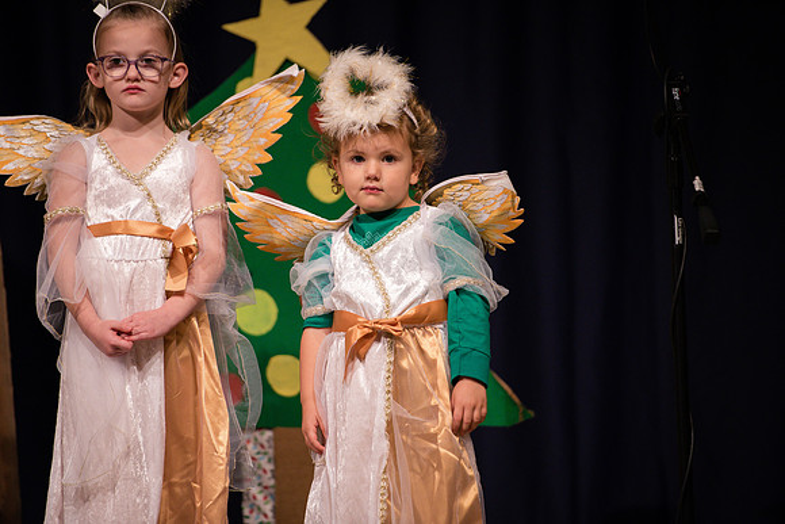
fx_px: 4362
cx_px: 392
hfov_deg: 10.3
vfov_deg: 6.9
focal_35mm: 200
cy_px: 262
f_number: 2.8
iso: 1600
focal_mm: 200
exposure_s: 1/400
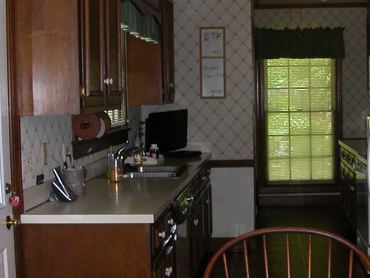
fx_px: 716
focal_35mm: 67
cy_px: 161
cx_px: 253
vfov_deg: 21.9
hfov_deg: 28.7
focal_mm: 5.6
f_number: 2.7
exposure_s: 1/59.9
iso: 133
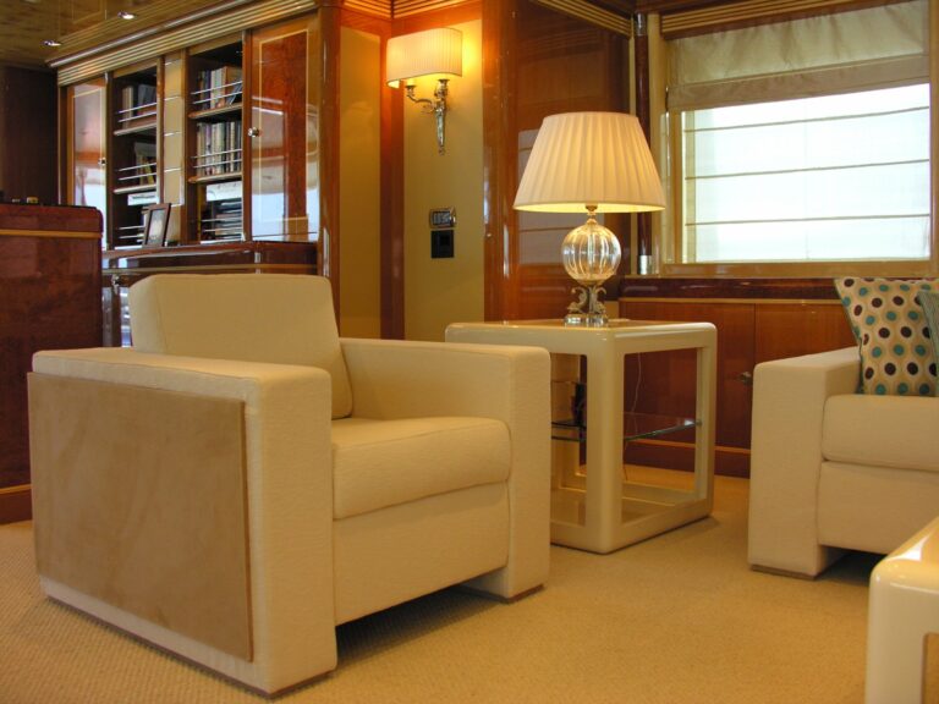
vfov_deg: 40.7
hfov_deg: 52.6
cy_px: 352
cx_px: 470
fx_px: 949
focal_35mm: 35
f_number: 2.8
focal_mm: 8.9
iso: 171
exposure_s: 1/30.1
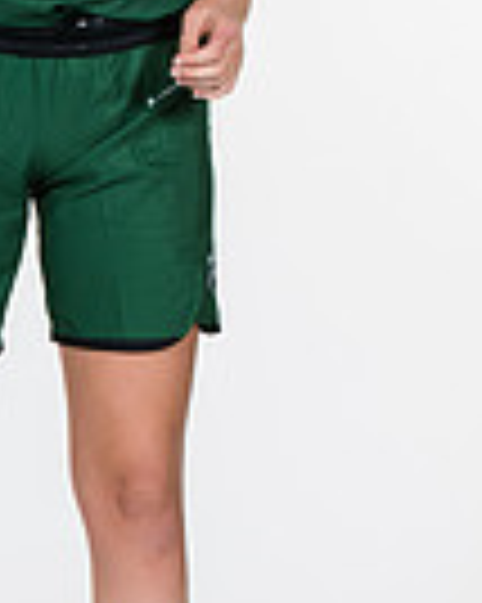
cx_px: 81
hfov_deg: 4.7
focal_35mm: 332
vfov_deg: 5.8
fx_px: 5927
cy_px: 99
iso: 200
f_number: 6.3
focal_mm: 70
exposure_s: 1/160
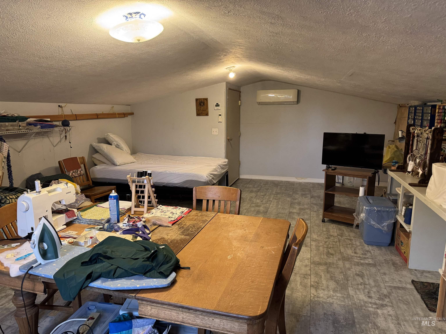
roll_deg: -1.1
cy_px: 167
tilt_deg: -9.8
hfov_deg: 71.6
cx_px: 223
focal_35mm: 24
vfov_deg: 56.8
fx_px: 309
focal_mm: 6.76
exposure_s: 1/60
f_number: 1.78
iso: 320
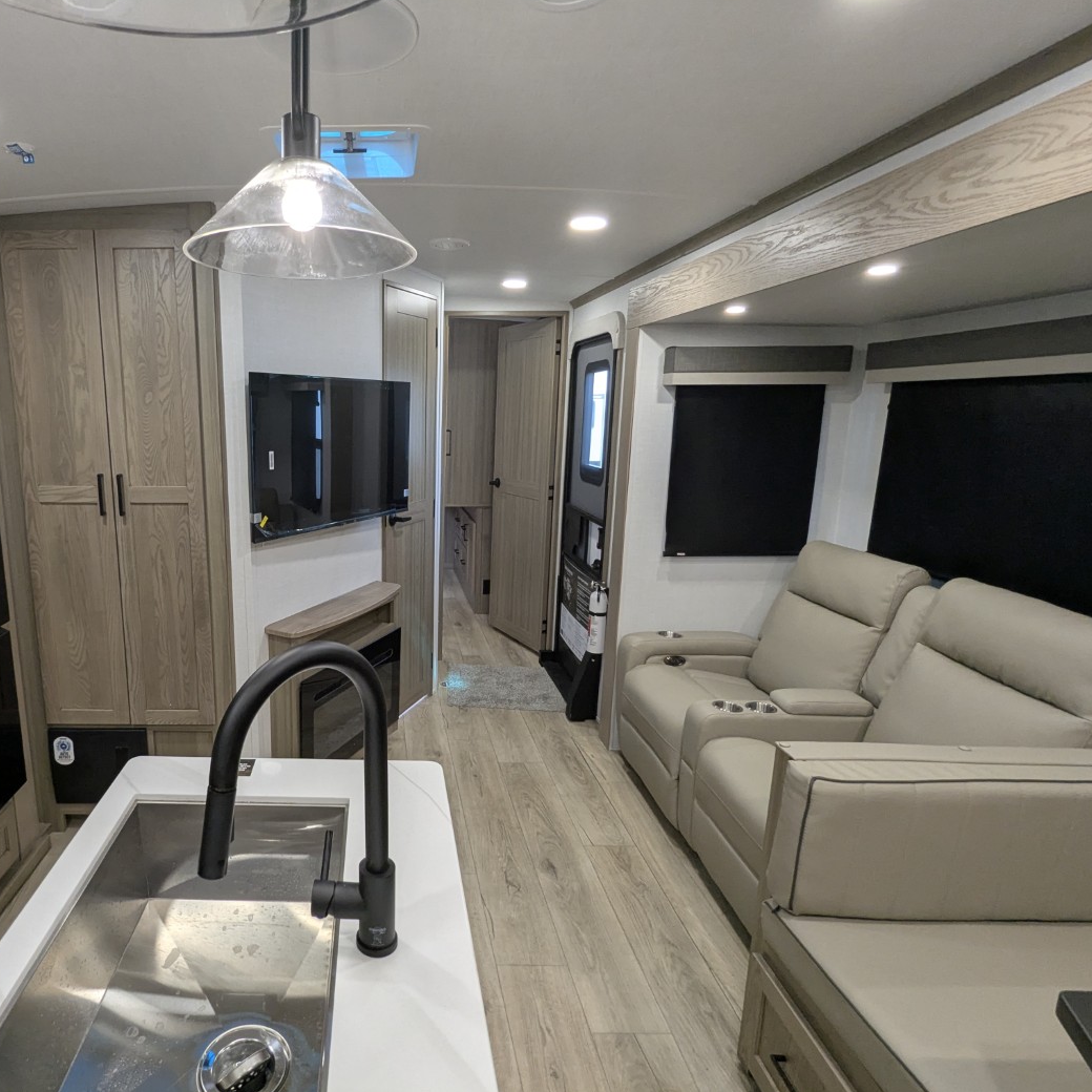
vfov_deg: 77.7
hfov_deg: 75.3
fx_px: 678
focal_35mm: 19
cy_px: 546
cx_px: 364
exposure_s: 1/67
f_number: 2.2
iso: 150
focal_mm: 2.35
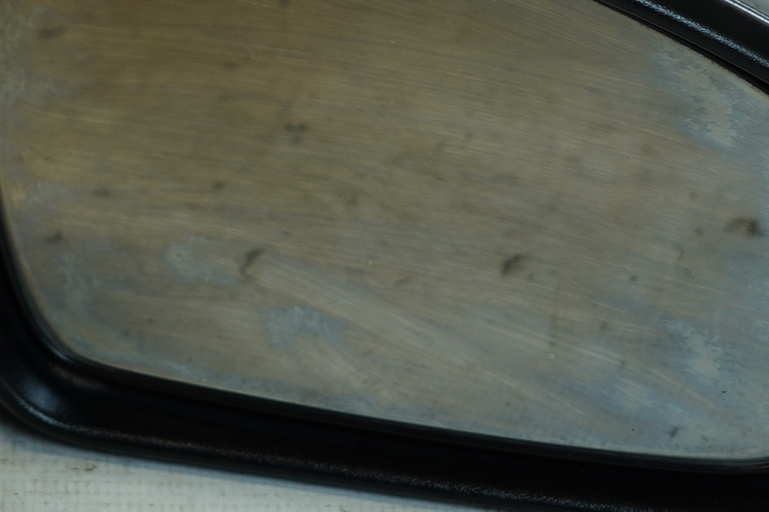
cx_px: 20
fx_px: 2369
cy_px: -20
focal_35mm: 111
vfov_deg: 12.2
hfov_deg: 18.0
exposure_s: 1/60
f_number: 4
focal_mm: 25
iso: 160
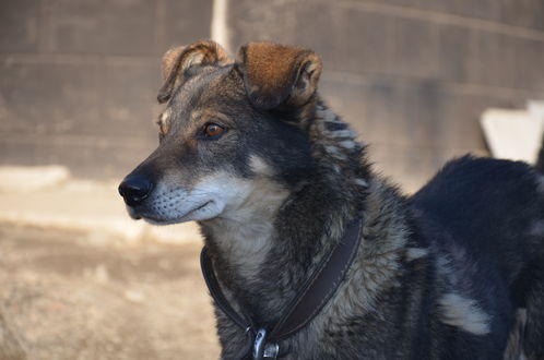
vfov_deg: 8.7
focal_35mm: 158
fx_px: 2375
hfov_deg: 13.1
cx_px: 272
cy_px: 180
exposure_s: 1/160
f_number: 5.6
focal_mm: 105
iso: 100
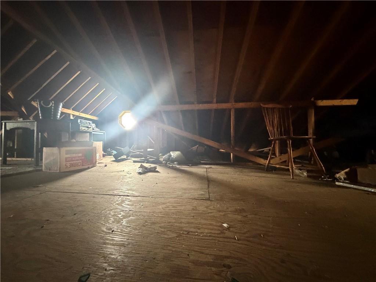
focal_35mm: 14
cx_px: 188
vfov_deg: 85.7
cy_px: 141
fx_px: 152
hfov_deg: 102.1
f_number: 2.2
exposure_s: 1/44
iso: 1250
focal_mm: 2.22
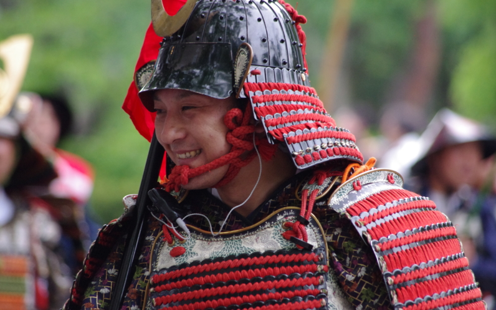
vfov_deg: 3.7
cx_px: 248
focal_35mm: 353
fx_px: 4770
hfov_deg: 6.0
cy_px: 157
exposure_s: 1/320
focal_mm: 230
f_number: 5.6
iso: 1600
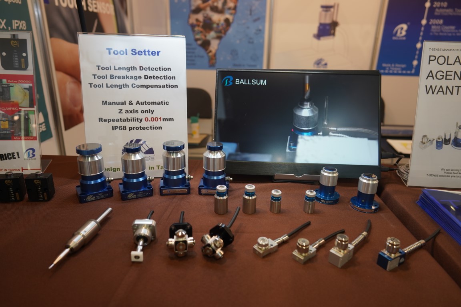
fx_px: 307
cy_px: 154
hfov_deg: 73.7
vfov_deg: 53.1
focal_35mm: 24
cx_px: 230
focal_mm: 24
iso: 200
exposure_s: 1/30
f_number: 4
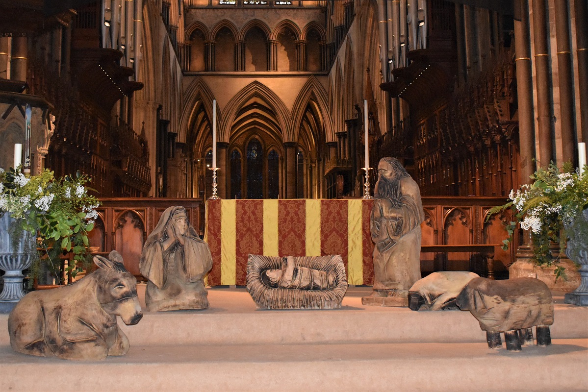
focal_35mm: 39
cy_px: 196
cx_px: 294
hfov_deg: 49.5
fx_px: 637
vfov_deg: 34.2
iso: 5600
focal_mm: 26
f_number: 4
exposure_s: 1/60
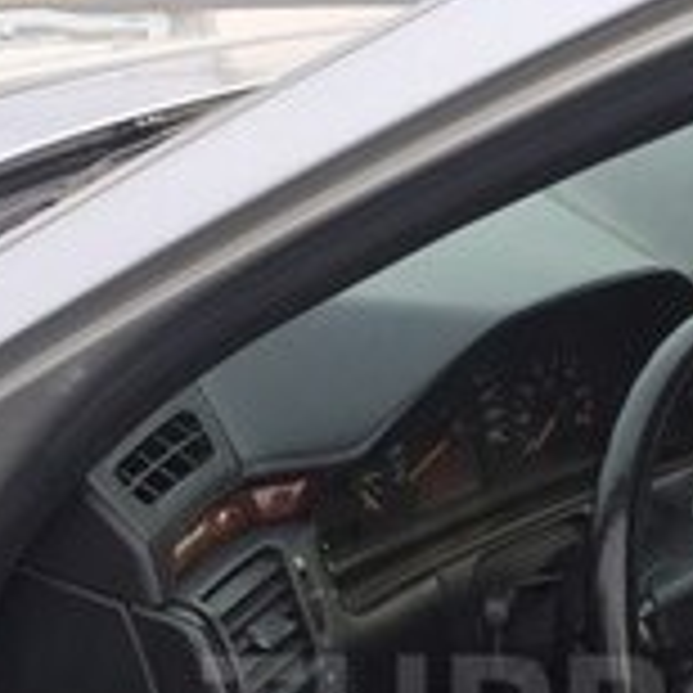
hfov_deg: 15.6
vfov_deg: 15.5
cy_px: 722
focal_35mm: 110
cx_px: 662
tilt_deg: -27.3
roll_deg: -4.9
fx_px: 2491
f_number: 2.2
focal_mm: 4.15
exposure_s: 1/50
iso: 32
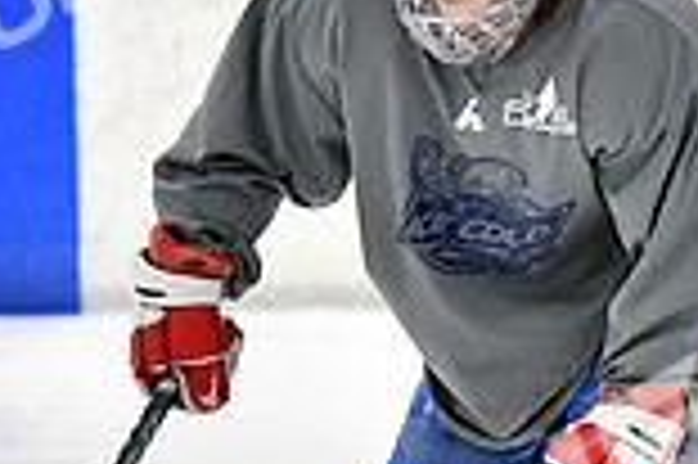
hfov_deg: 2.9
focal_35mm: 704
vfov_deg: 1.9
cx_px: 540
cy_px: 466
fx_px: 13633
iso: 5000
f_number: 2.8
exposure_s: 1/1250
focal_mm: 125
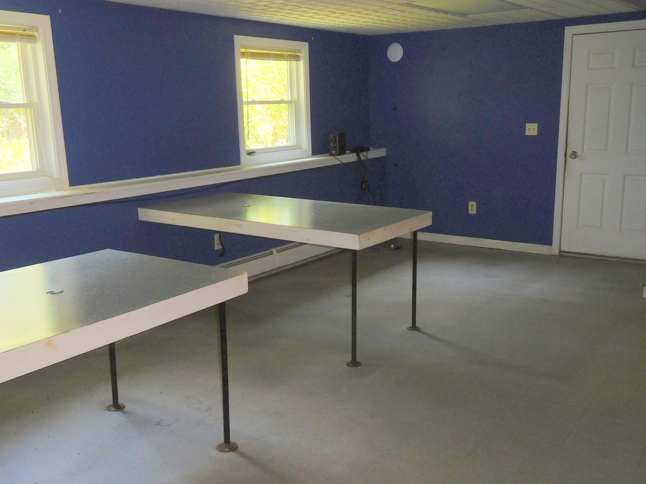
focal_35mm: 32
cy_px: 242
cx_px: 323
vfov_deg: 44.2
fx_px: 597
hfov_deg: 56.8
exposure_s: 1/30
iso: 200
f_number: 3.6
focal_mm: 5.7
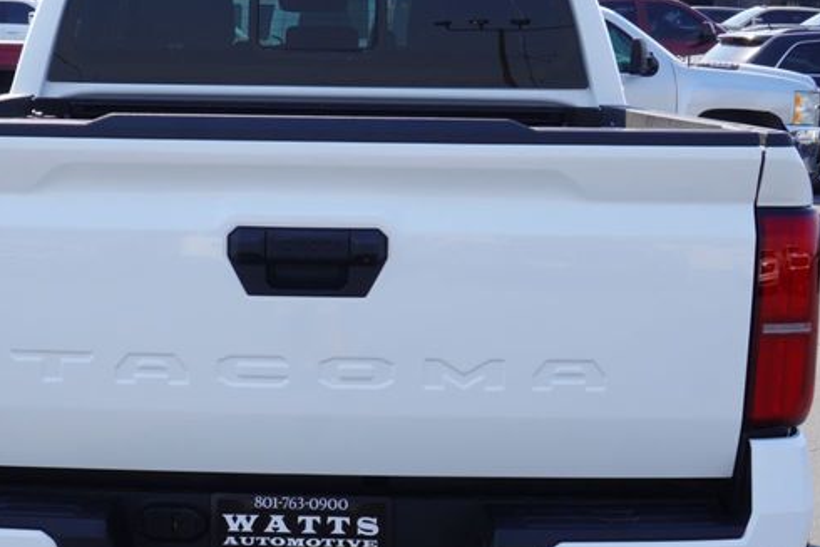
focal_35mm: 69
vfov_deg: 19.7
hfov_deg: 29.1
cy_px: 368
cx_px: 278
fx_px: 1572
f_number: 9
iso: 100
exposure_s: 1/125
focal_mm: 22
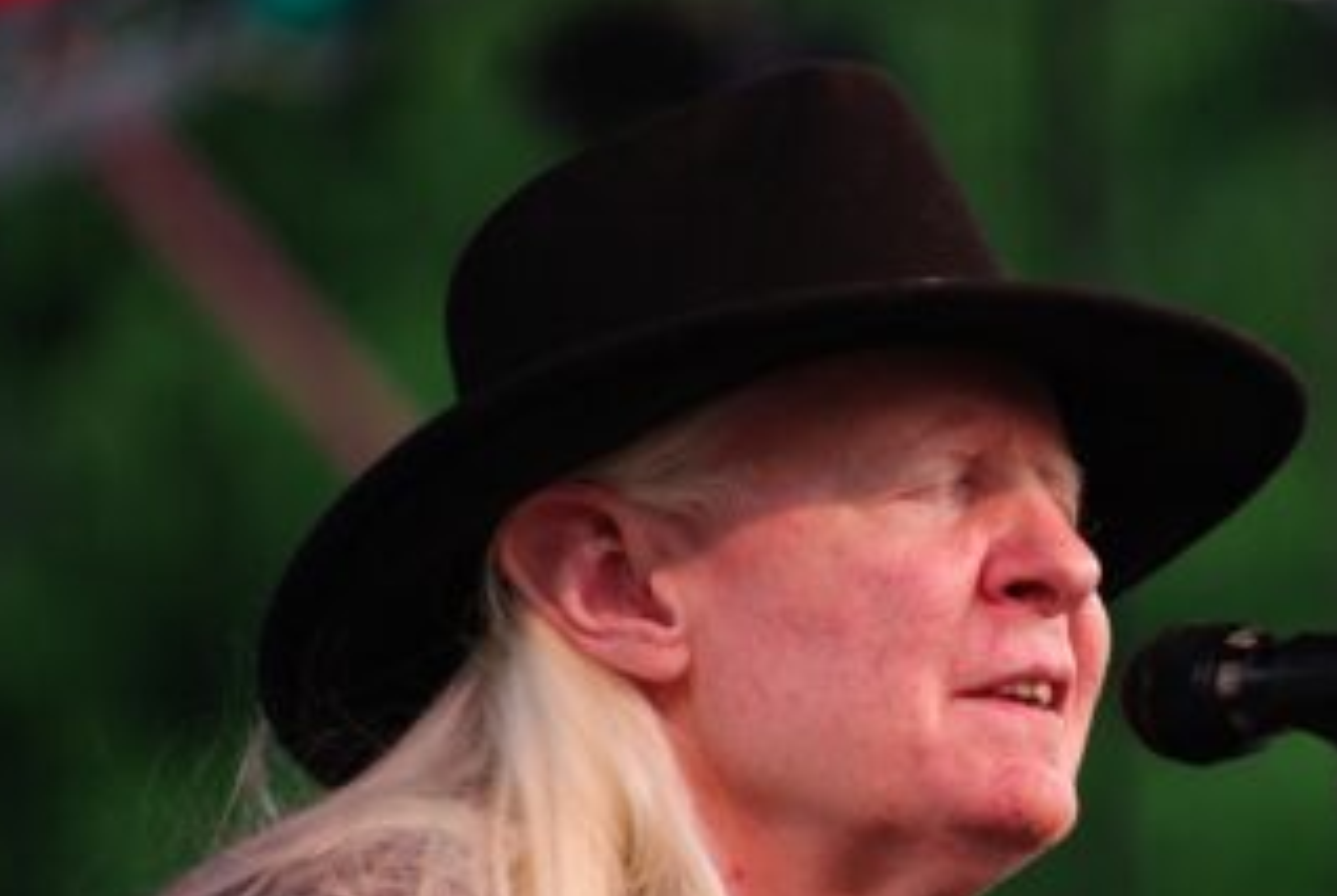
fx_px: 11371
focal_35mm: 306
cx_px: 954
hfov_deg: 6.7
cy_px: 654
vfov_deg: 4.5
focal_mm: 135
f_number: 2.8
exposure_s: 1/125
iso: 400
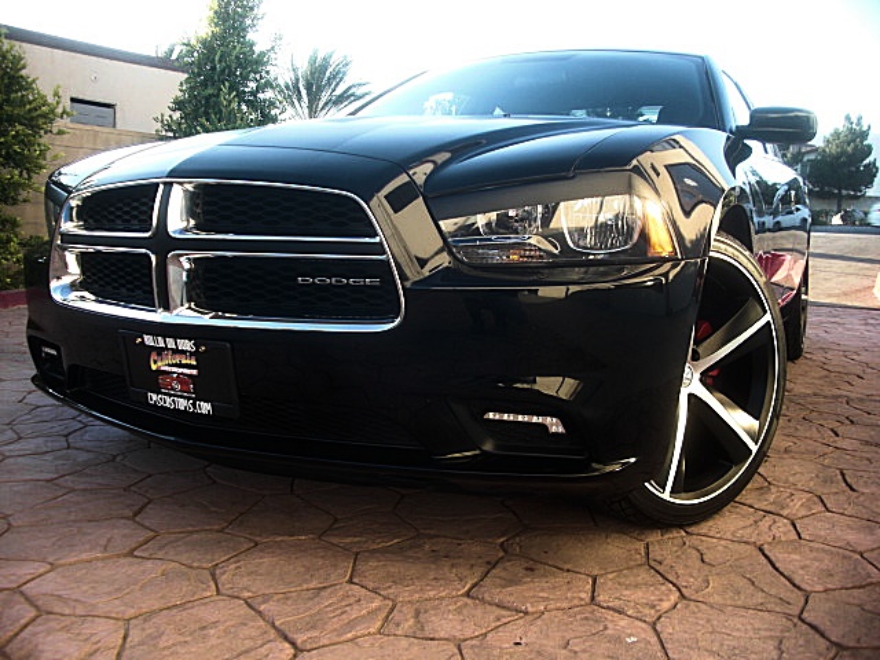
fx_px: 915
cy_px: 330
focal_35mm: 36
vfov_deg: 39.7
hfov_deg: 51.4
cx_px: 440
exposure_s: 1/80
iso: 50
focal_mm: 6.3
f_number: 2.8
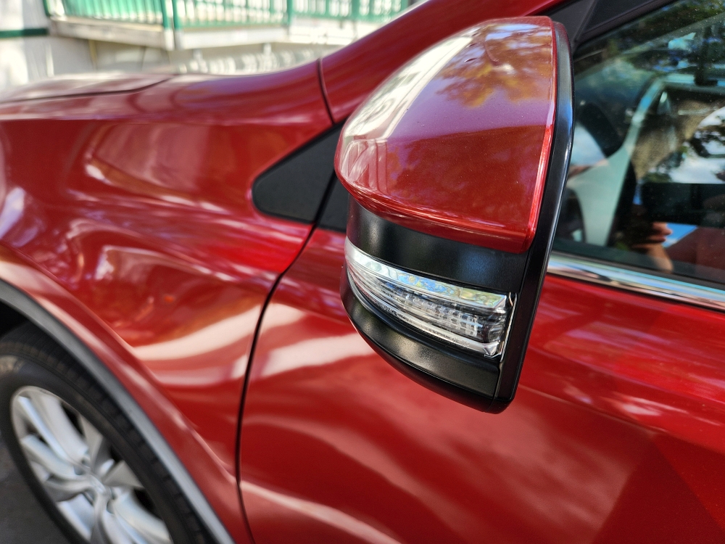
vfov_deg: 58.9
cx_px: 362
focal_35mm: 23
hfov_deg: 73.9
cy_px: 272
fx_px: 482
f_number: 1.8
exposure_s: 1/195
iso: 20
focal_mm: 5.4
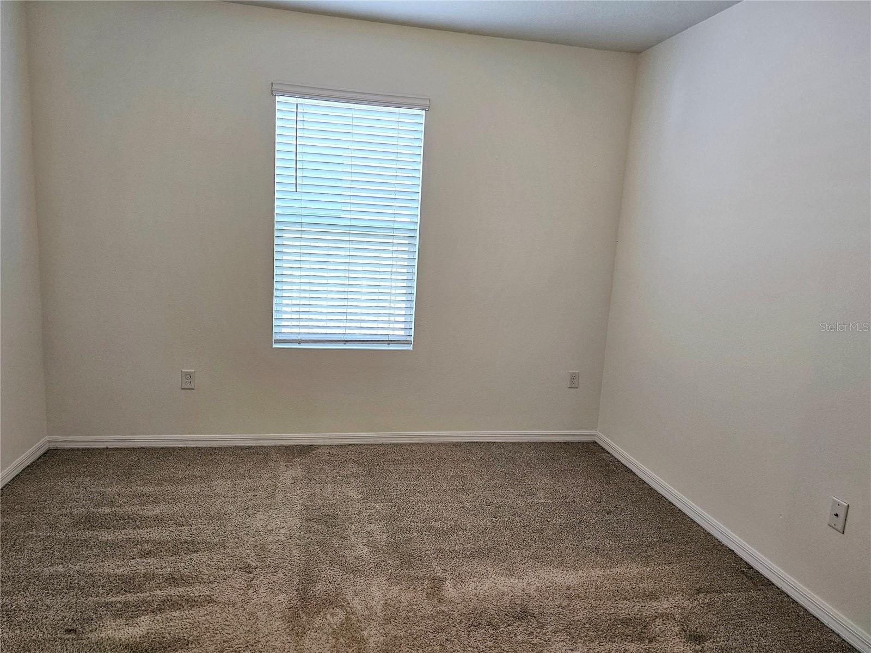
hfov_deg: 73.9
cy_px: 326
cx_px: 436
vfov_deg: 58.9
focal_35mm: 23
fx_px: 579
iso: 200
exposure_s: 1/120
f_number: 1.7
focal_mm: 6.3
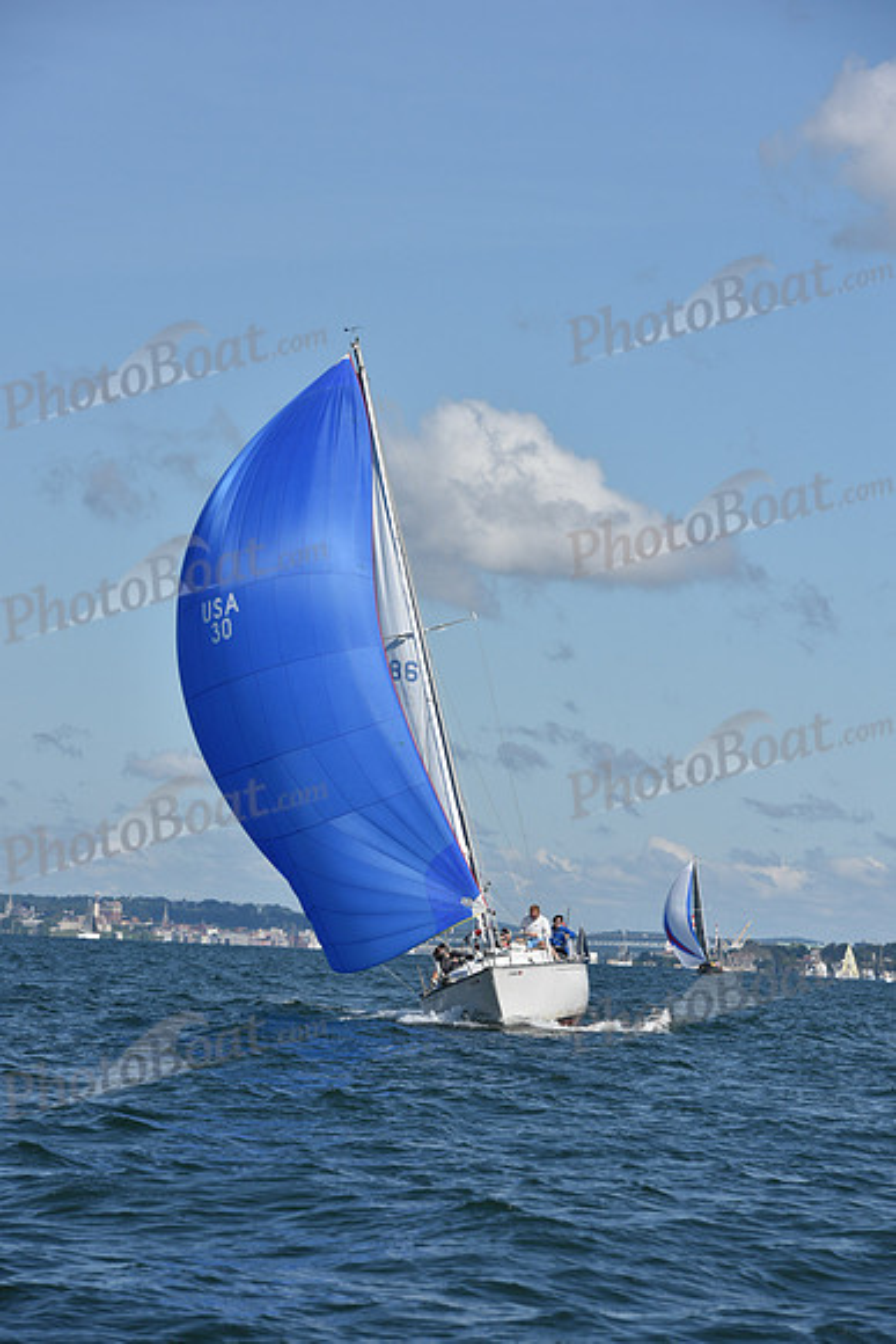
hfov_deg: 9.2
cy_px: 672
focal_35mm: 150
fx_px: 5596
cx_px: 448
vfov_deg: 13.7
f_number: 9
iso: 250
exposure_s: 1/1250
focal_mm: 150
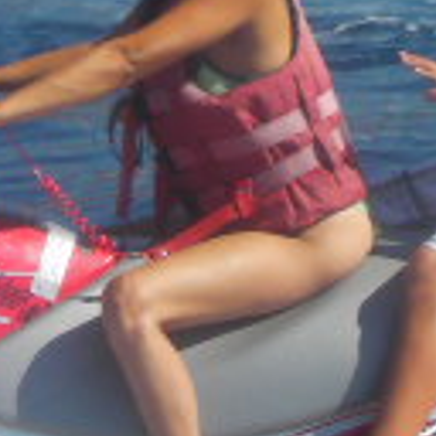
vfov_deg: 10.4
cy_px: 61
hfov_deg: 10.4
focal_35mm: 168
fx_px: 2394
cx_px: 116
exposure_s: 1/430
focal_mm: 6.3
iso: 50
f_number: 4.5
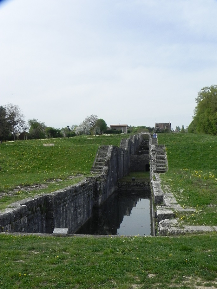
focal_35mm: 37
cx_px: 108
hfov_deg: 38.7
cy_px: 144
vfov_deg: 50.1
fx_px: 309
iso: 160
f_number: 7.1
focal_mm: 6.6
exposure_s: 1/397
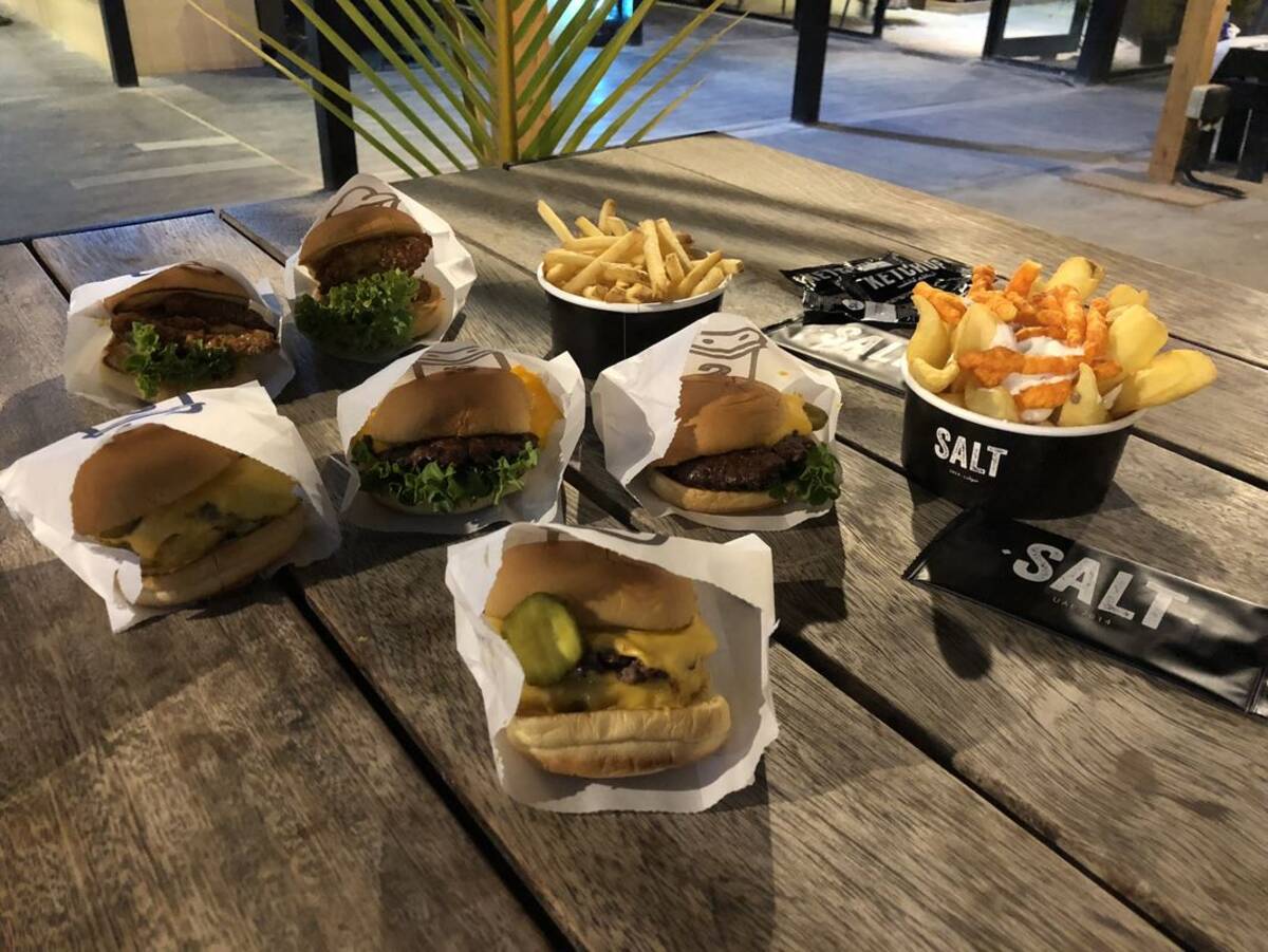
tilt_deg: -29.2
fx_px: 1026
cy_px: 476
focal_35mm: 28
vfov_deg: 49.8
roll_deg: -1.4
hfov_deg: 63.4
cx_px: 634
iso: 100
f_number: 1.8
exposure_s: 1/4
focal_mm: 4
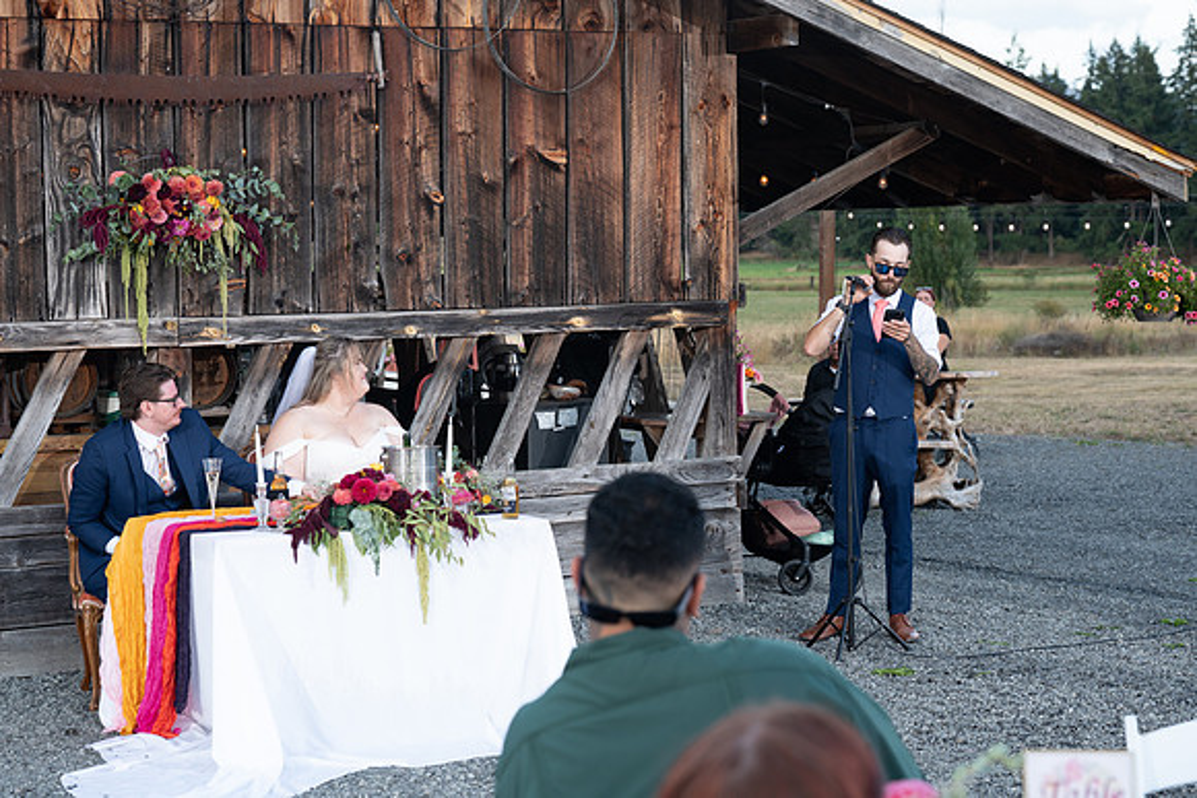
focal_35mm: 77
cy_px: 399
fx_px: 2561
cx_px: 598
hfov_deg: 26.3
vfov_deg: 17.7
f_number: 5.6
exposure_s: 1/125
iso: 320
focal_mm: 77
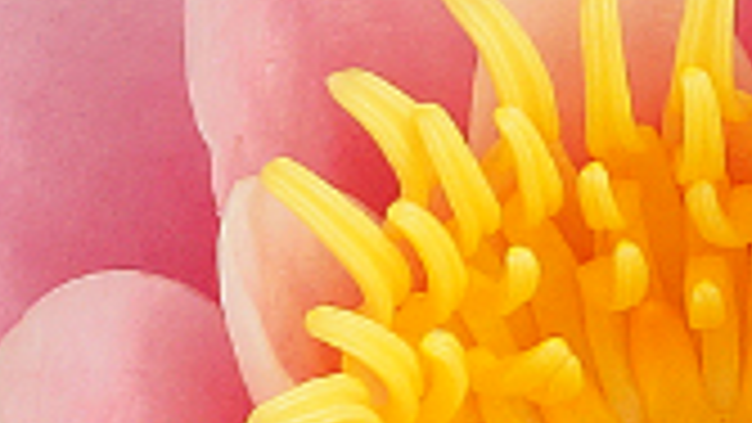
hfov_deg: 1.9
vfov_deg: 1.1
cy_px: 760
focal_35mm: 1130
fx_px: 22536
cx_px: 684
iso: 200
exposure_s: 1/160
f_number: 13
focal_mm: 100
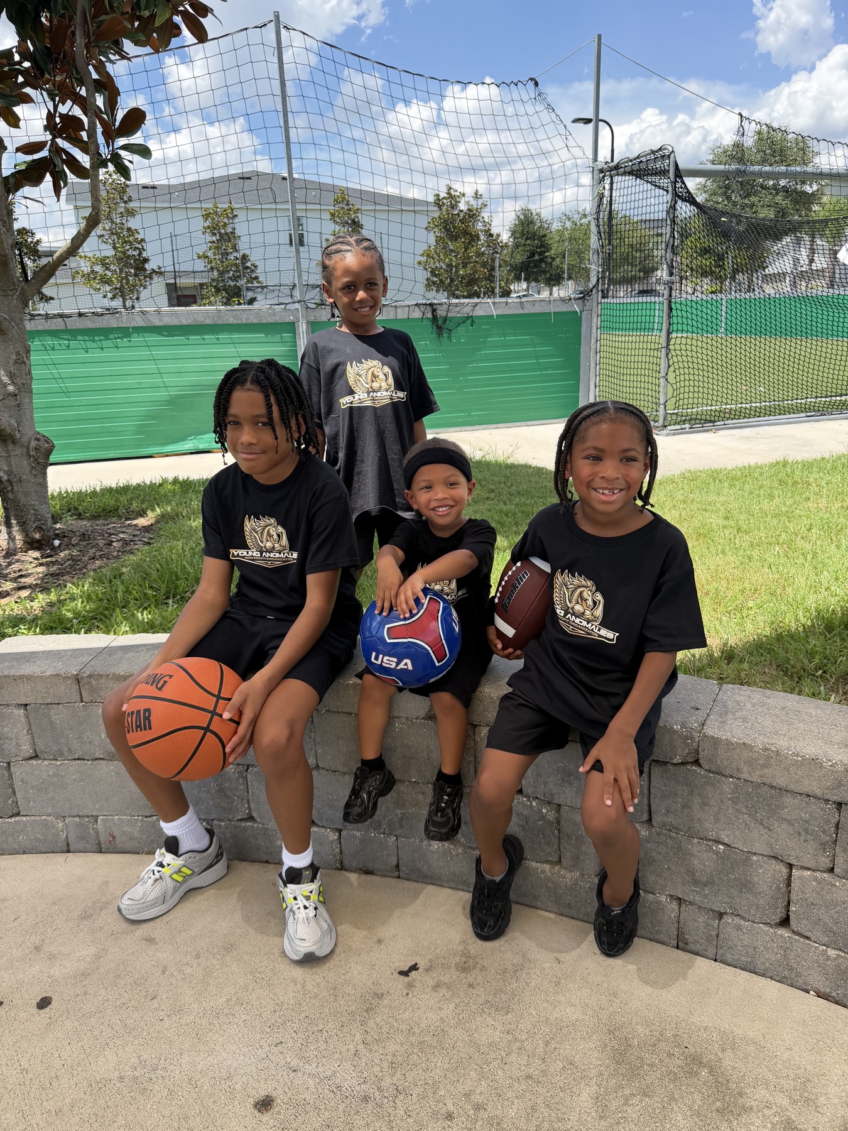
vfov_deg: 71.6
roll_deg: +2.0
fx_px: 784
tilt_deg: -17.5
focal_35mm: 24
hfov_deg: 56.8
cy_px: 566
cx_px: 424
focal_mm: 6.76
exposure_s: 1/2110
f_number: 1.78
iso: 100
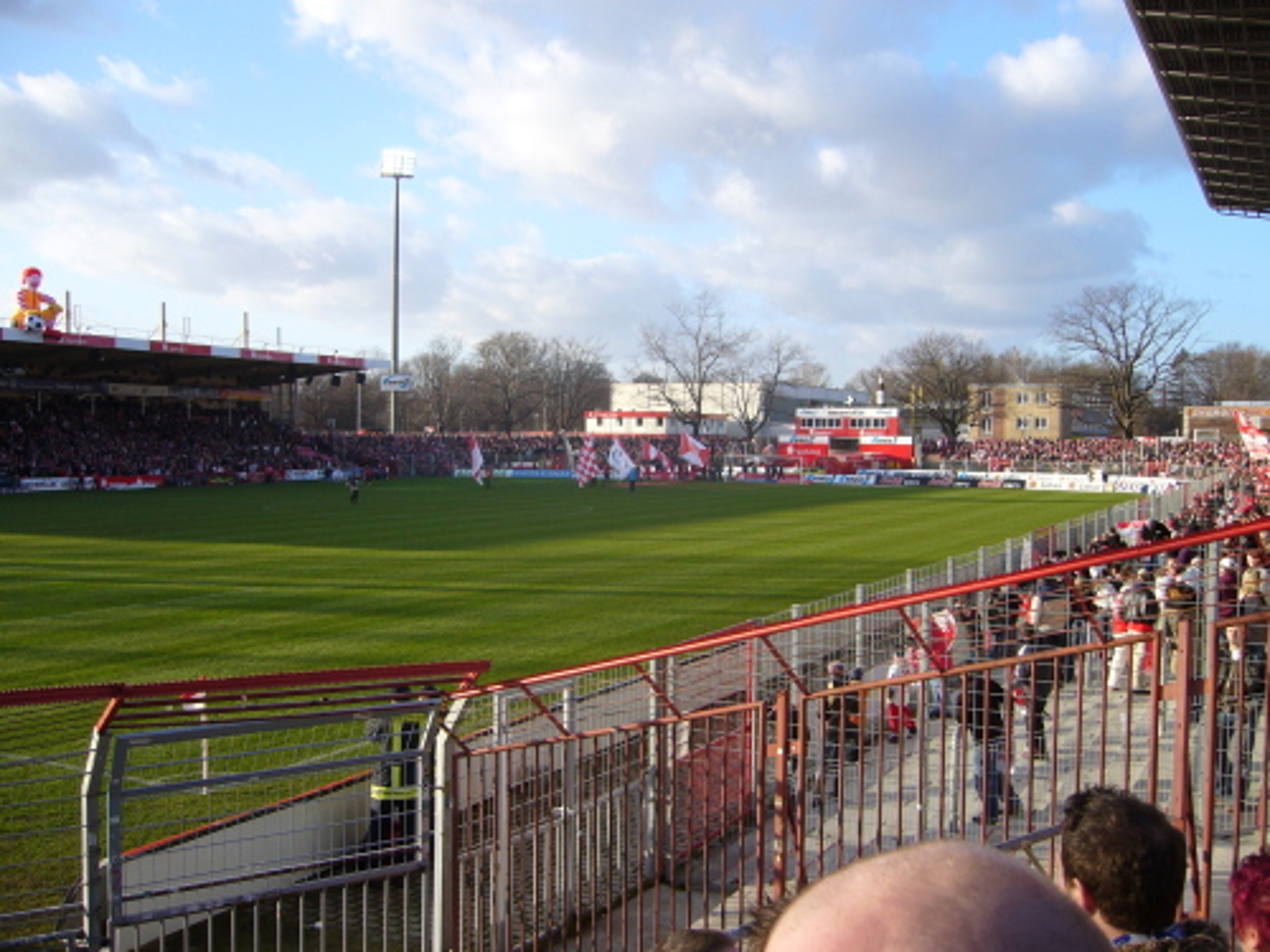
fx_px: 1284
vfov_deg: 40.7
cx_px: 635
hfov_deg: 52.6
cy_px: 476
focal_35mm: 35
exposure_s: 1/400
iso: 80
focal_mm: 5.8
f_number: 2.8
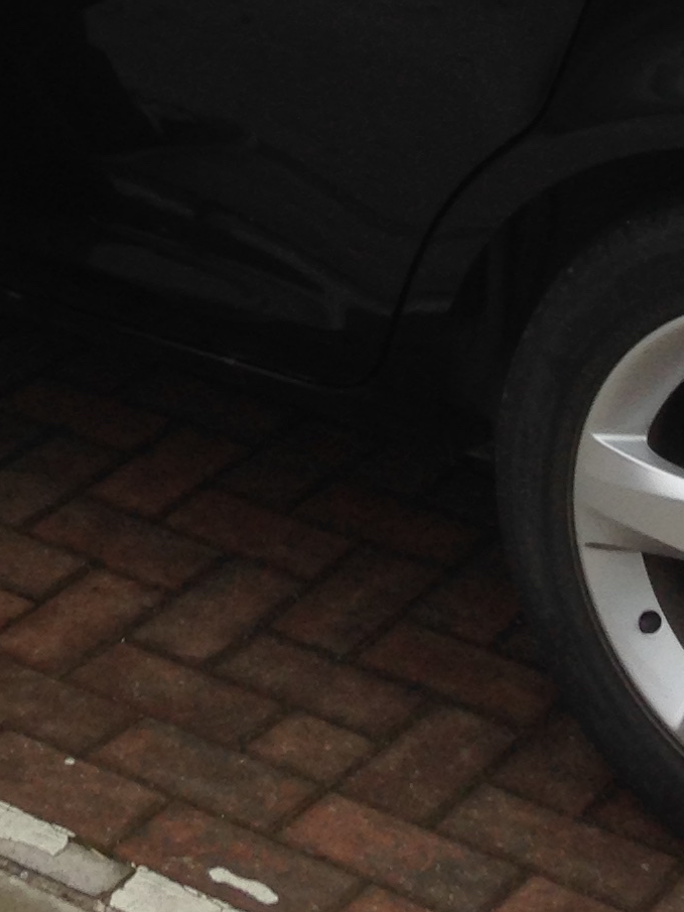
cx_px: 135
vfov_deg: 15.0
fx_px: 3134
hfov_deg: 12.4
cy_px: -565
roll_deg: +1.6
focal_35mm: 119
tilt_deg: -1.7
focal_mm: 4.12
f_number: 2.4
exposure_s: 1/159
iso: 50
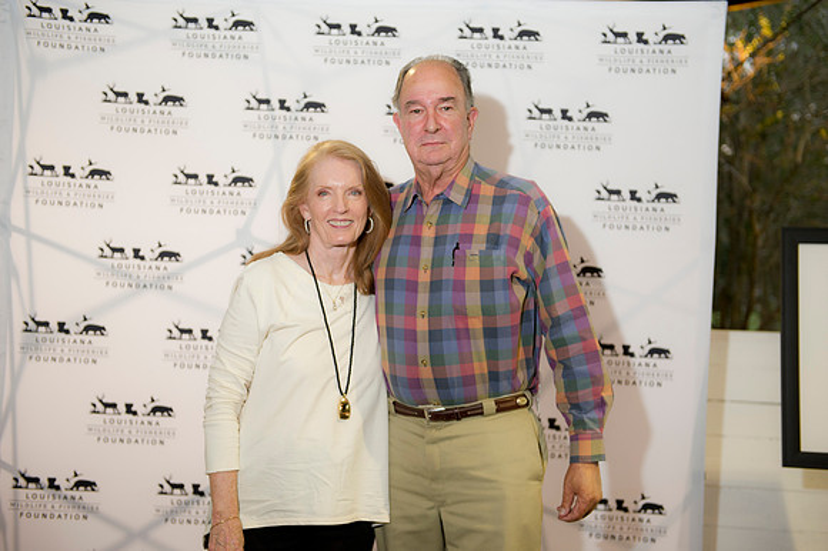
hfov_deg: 41.1
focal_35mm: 48
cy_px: 276
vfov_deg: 28.0
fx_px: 1103
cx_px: 414
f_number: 3.2
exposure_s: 1/100
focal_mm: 48
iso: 800
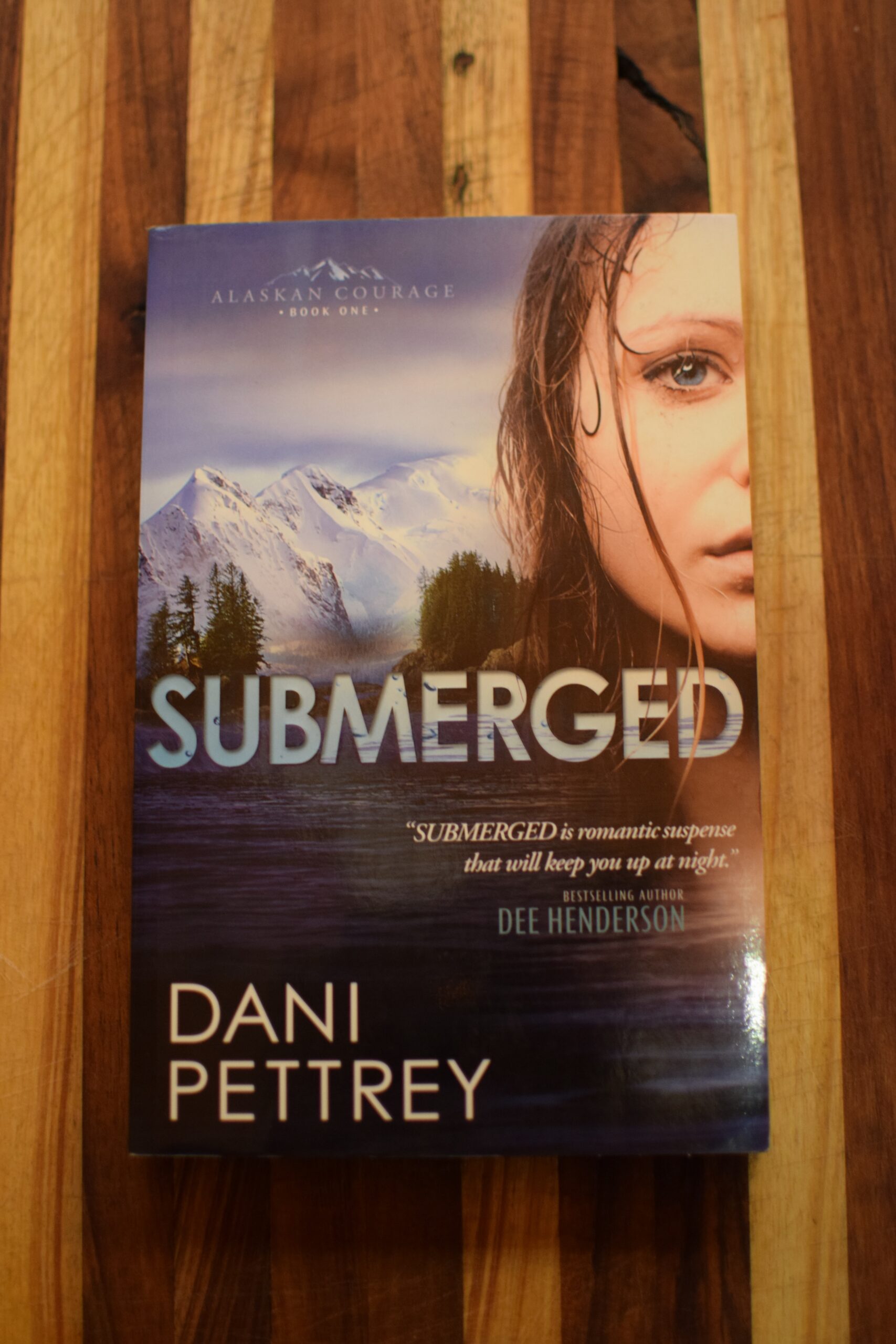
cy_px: 672
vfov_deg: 37.8
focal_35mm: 52
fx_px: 1960
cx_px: 448
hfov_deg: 25.8
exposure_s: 1/60
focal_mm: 35
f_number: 1.8
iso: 1250
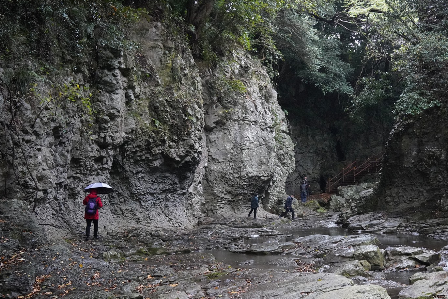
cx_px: 313
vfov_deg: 26.4
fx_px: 635
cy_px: 188
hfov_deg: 38.3
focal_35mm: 51
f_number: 7.1
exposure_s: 1/100
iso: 6400
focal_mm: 35
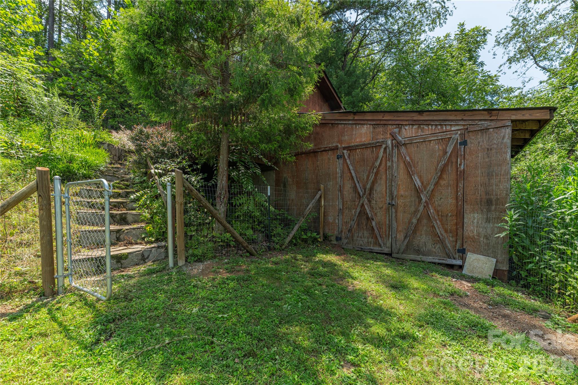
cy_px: 192
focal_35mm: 14
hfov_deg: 104.3
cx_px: 289
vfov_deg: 81.2
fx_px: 225
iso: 320
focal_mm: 14
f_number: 8
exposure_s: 1/640
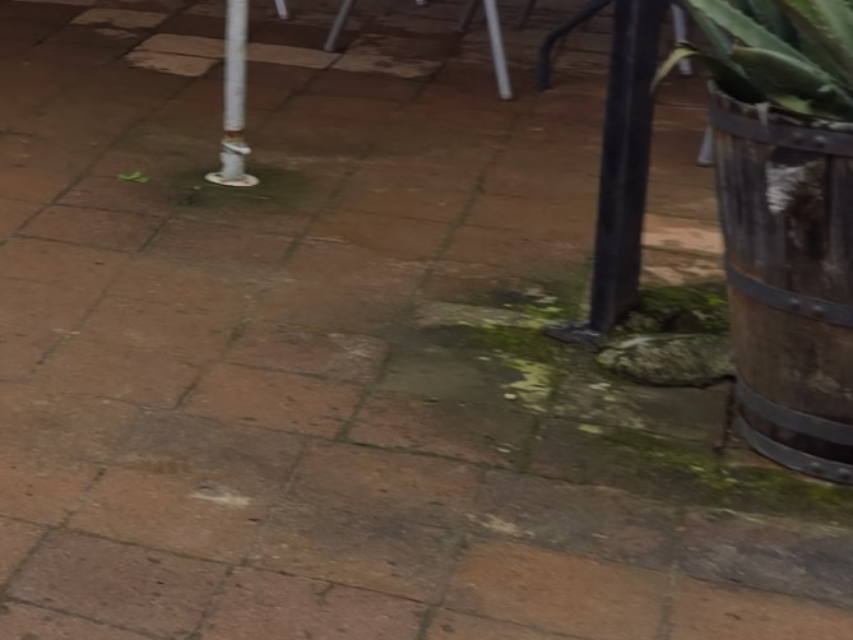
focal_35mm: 88
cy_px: -152
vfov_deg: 16.1
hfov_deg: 18.7
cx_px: -541
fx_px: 2169
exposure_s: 1/180
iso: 25
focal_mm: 6.3
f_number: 1.7
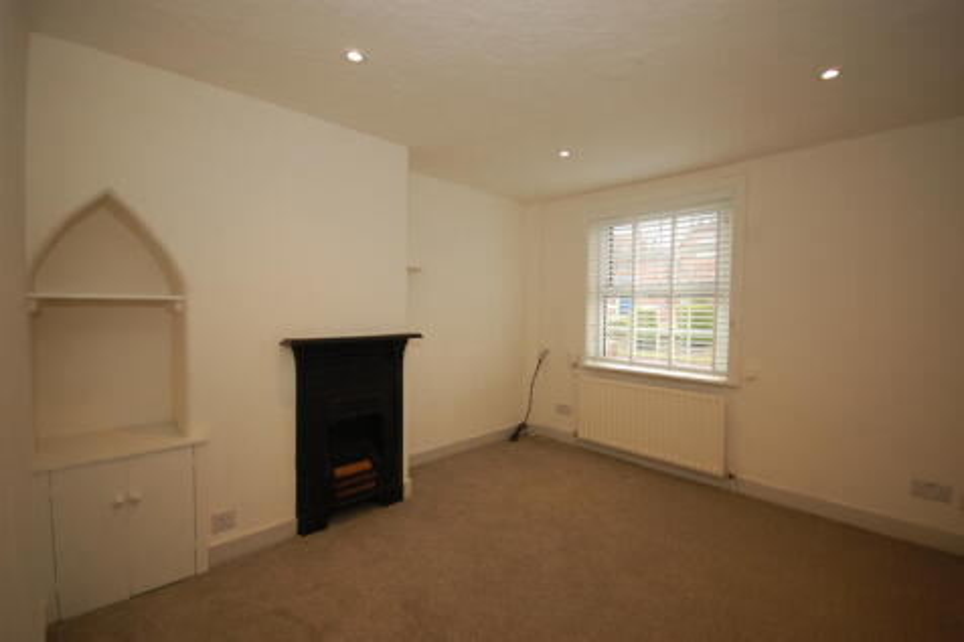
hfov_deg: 100.4
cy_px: 321
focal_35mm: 15
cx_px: 482
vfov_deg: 77.3
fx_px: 402
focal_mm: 10
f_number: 4
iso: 400
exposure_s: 1/60
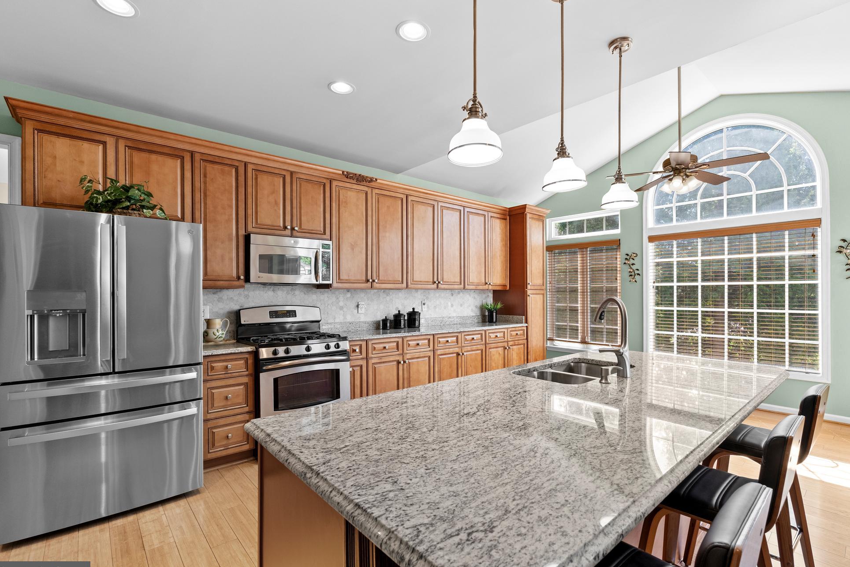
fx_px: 401
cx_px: 444
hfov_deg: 93.2
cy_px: 292
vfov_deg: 70.4
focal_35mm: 17
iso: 1000
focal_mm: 16
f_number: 9
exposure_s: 1/15
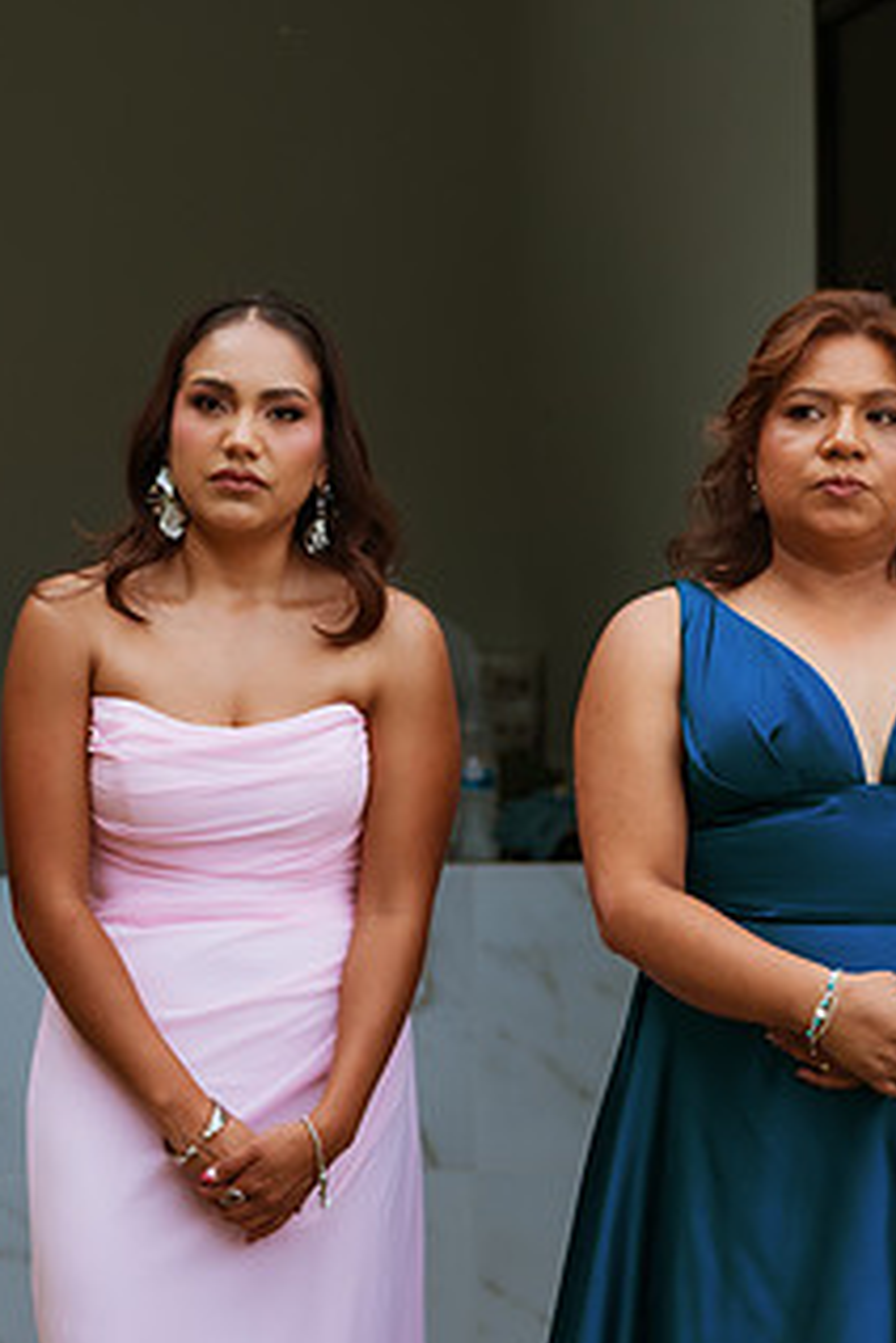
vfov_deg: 15.9
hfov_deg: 10.6
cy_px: 900
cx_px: 526
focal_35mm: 129
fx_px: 4816
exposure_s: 1/1250
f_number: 2.8
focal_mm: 62
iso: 100
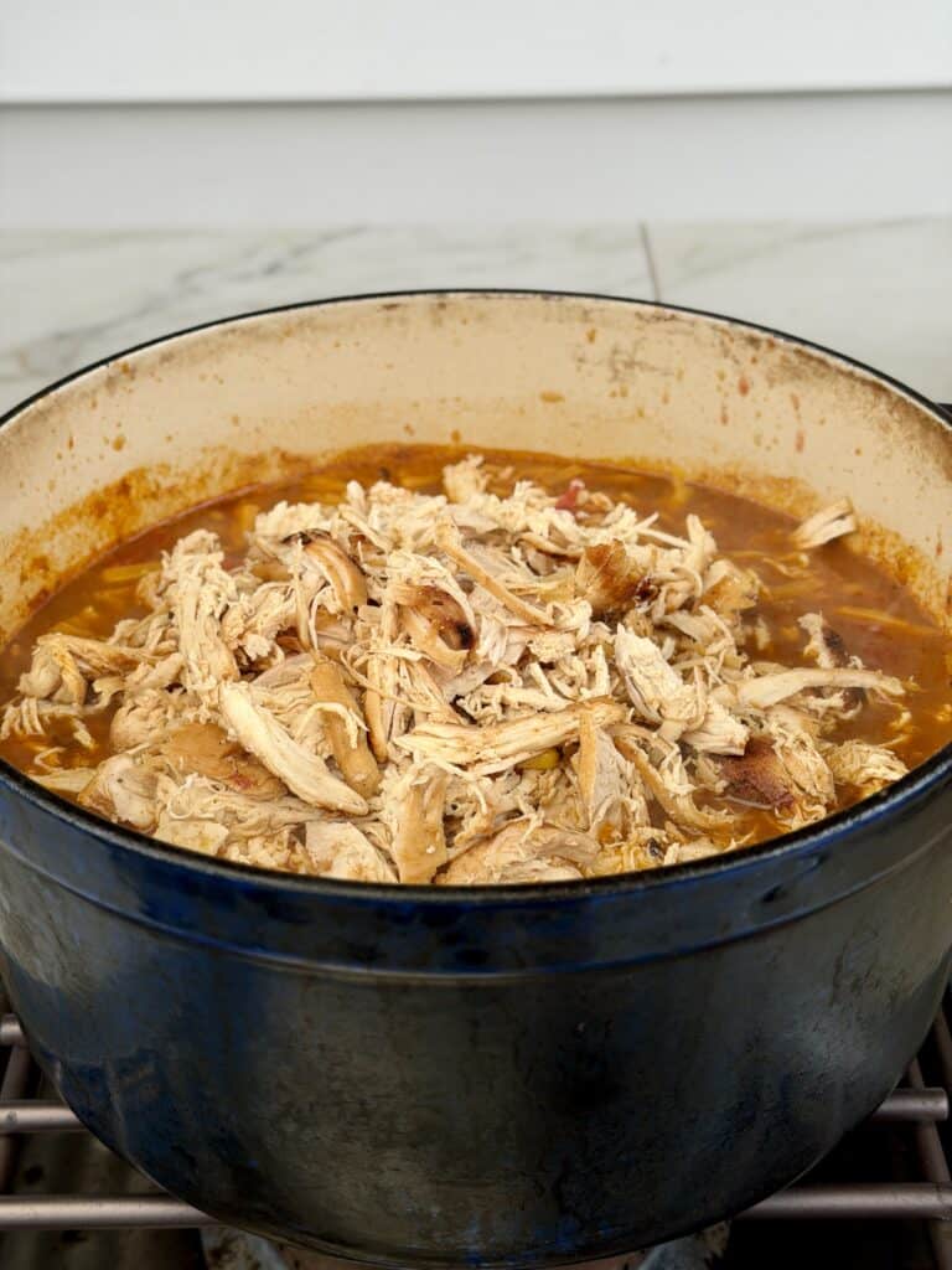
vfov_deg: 39.7
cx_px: 476
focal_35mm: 48
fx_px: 1760
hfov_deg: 30.3
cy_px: 635
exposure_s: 1/652
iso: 64
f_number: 1.78
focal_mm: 6.76
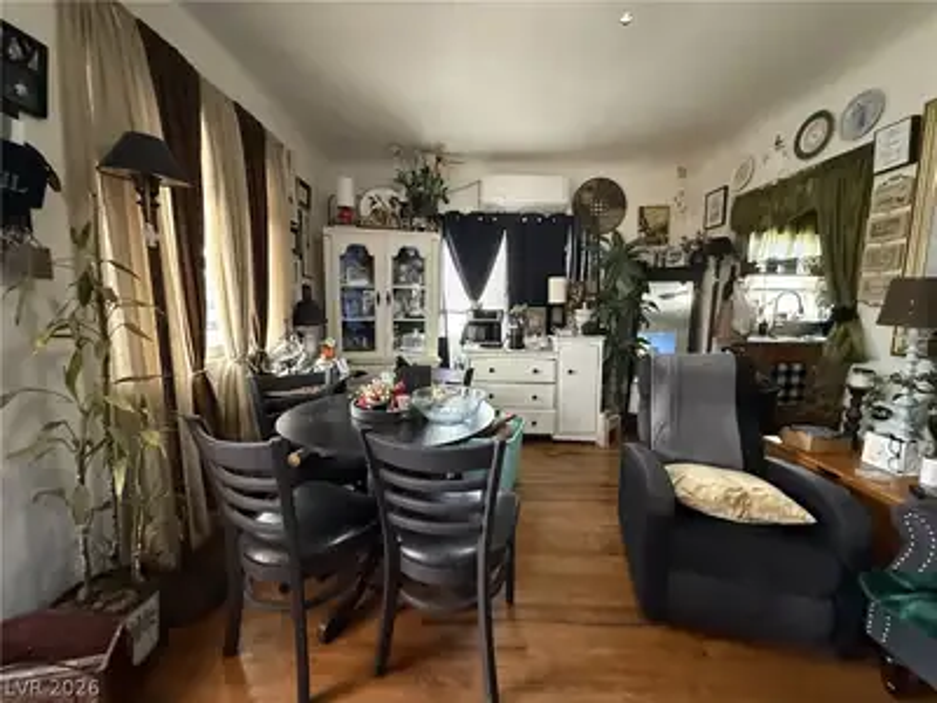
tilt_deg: -6.8
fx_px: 379
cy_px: 352
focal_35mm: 14
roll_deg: -0.8
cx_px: 468
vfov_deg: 85.7
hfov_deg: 102.1
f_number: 2.2
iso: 1000
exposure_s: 1/60
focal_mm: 2.22
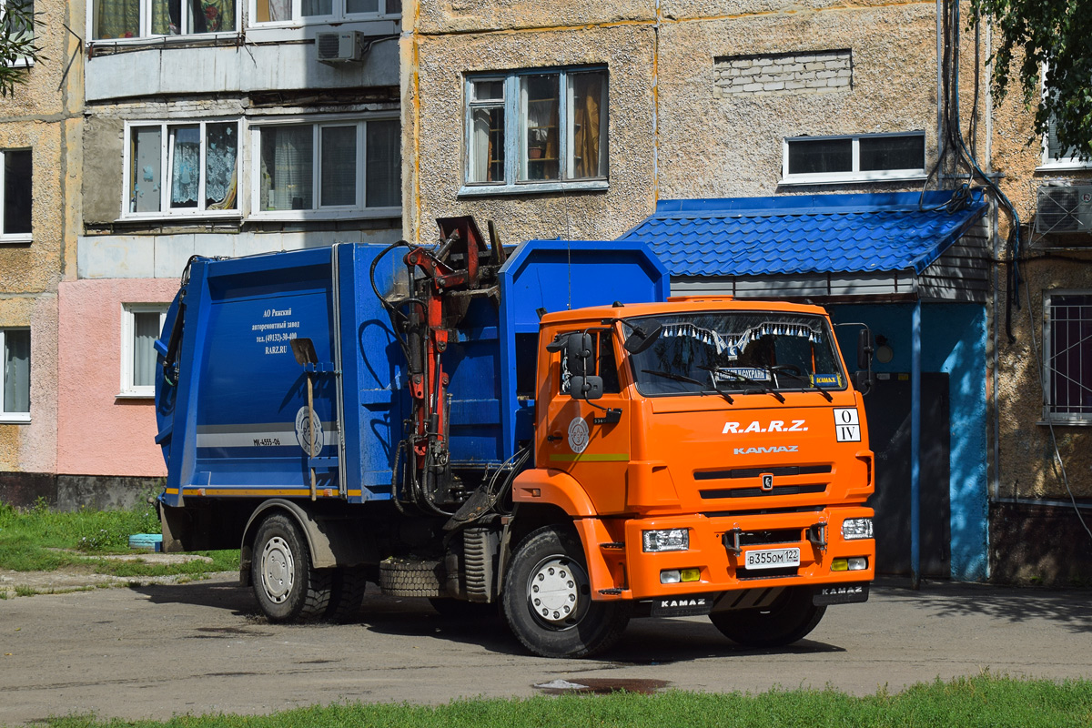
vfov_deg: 18.9
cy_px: 364
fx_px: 2184
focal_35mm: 72
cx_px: 546
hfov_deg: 28.1
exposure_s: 1/800
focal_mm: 48
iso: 100
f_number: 6.3
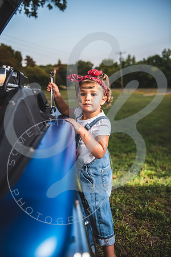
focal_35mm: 32
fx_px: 228
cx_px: 86
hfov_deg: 41.1
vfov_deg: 58.7
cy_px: 128
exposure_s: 1/500
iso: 100
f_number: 2.8
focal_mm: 32
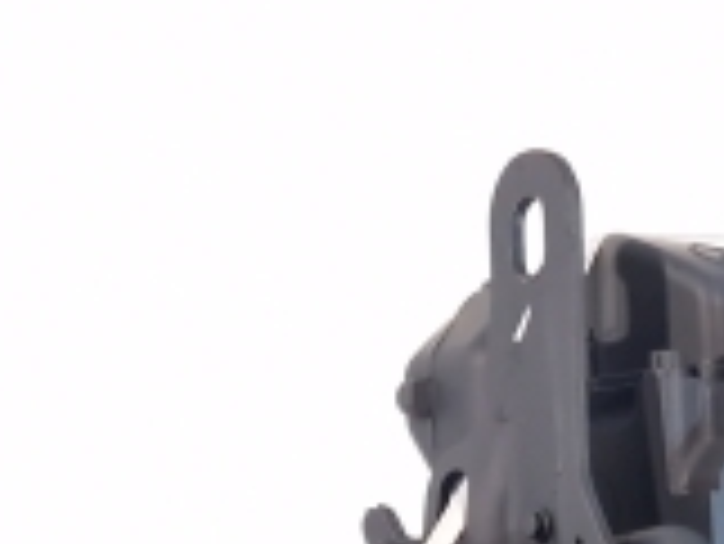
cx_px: 1192
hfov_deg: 15.4
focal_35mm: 114
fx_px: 2386
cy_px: 1110
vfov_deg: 11.6
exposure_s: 1/50
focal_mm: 6.4
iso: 125
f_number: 1.8
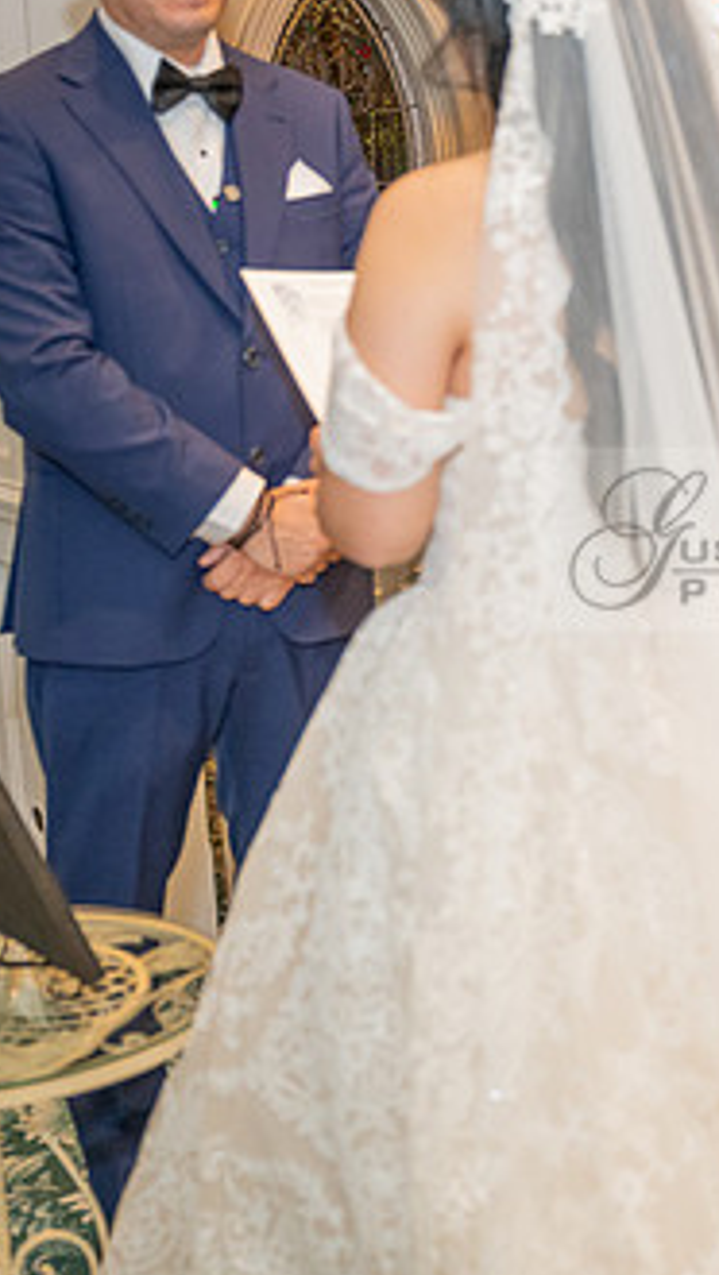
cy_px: 539
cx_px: 874
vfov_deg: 30.1
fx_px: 2369
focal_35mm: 70
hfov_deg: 16.5
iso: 1600
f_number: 3.5
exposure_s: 1/200
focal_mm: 38
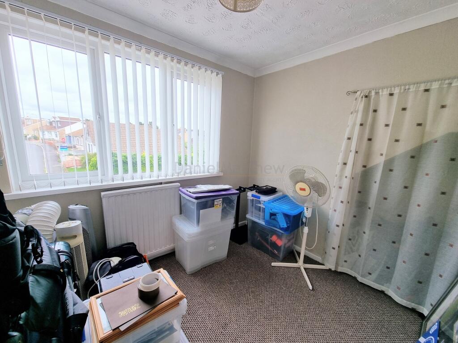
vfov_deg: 89.9
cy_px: 172
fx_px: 172
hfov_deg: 106.2
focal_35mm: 13
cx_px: 229
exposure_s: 1/197
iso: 50
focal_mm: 2.2
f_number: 2.2
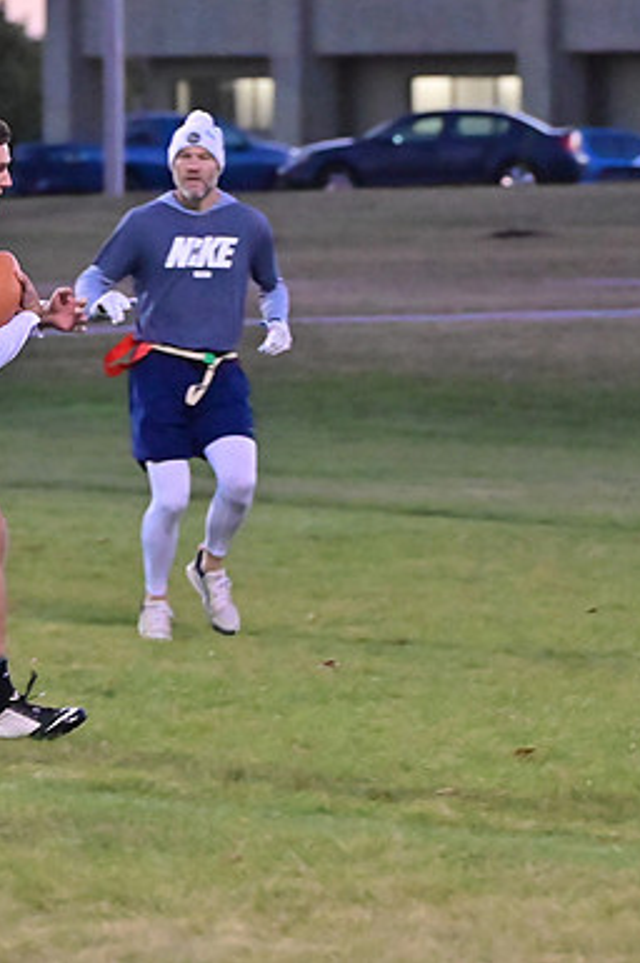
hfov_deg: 4.9
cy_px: 482
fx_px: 7533
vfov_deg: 7.3
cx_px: 198
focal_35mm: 282
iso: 6400
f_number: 4
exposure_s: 1/500
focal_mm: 125
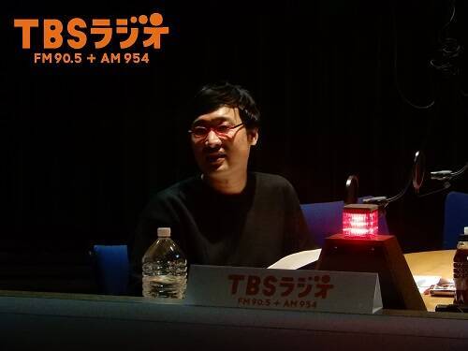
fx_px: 1825
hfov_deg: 14.6
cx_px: 234
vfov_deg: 11.0
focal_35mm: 135
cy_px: 176
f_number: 5
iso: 1600
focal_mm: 24.1
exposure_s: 1/80
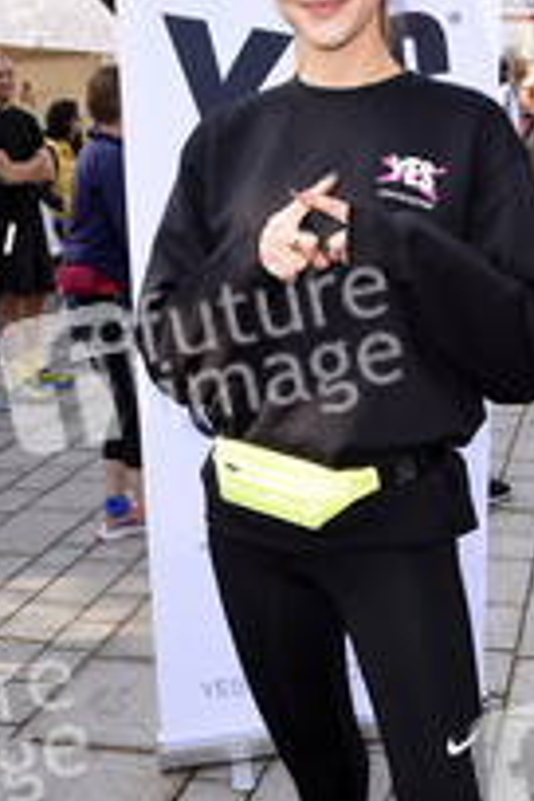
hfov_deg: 25.5
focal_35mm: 53
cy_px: 558
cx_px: 314
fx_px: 1179
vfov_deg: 37.0
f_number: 8
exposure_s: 1/160
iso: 320
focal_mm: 18
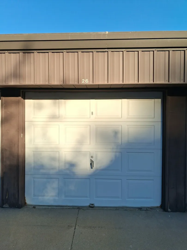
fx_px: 194
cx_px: 94
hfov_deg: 51.4
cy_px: 125
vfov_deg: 65.3
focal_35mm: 27
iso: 25
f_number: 1.8
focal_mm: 4
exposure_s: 1/556
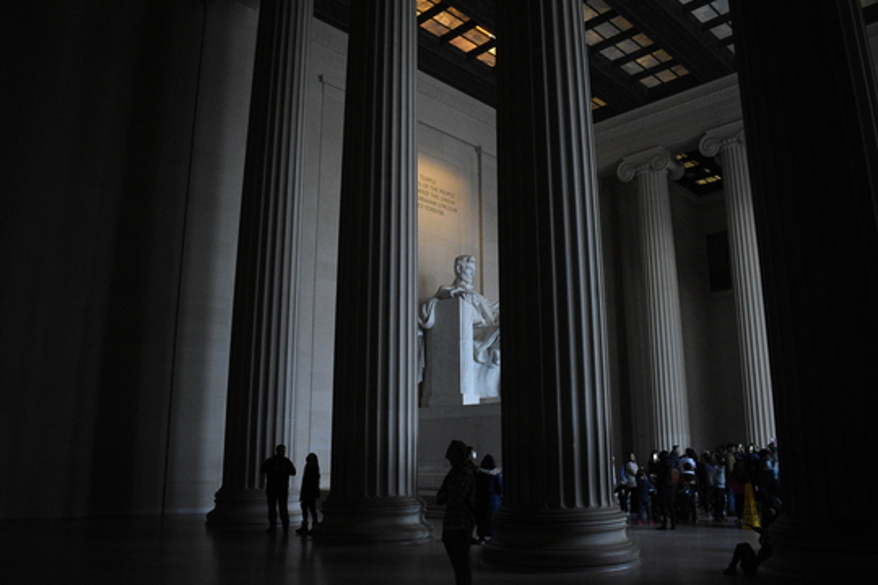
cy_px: 290
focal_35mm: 28
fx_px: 683
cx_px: 442
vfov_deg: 46.4
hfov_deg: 65.5
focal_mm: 18
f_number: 3.5
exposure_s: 1/30
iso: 3200
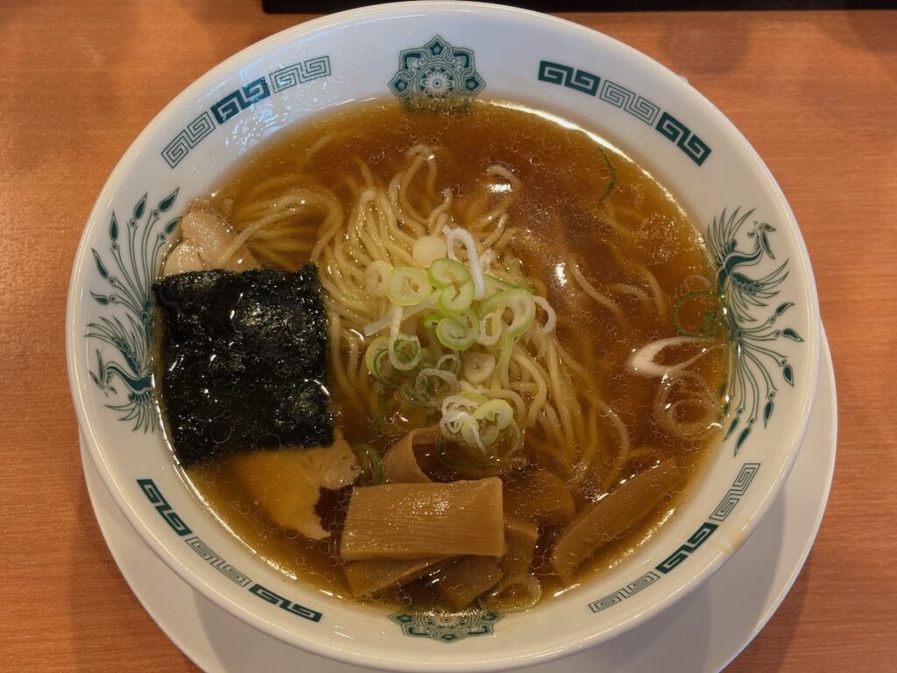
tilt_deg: -63.2
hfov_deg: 36.8
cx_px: 448
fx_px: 1347
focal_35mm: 52
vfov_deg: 28.0
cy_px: 336
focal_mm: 5.96
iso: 50
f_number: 1.6
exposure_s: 1/51
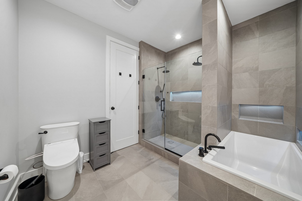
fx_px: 101
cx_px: 151
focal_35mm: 12
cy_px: 100
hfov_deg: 112.6
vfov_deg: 90.0
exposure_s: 1/1.25
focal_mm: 12
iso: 100
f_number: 10
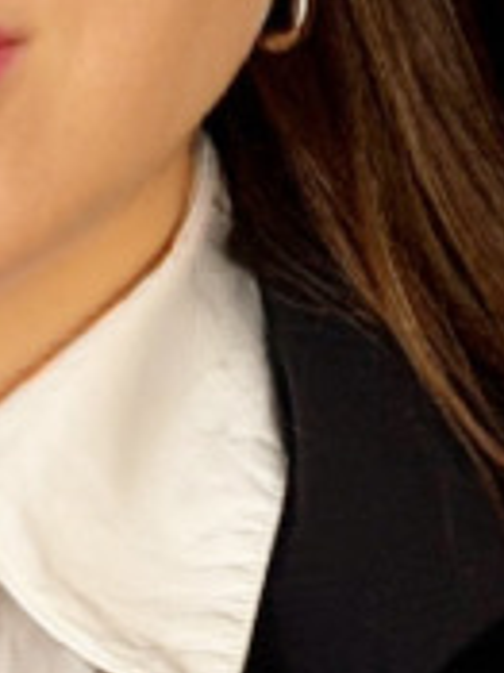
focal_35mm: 375
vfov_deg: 5.3
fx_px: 7289
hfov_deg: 3.9
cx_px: -127
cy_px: 469
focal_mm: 6.76
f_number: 1.78
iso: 64
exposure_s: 1/120
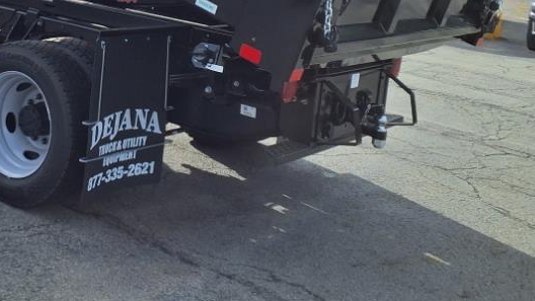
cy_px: -66
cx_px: 86
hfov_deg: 35.1
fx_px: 809
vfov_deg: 19.7
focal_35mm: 57
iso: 40
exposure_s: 1/1429
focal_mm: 3.58
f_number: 1.9
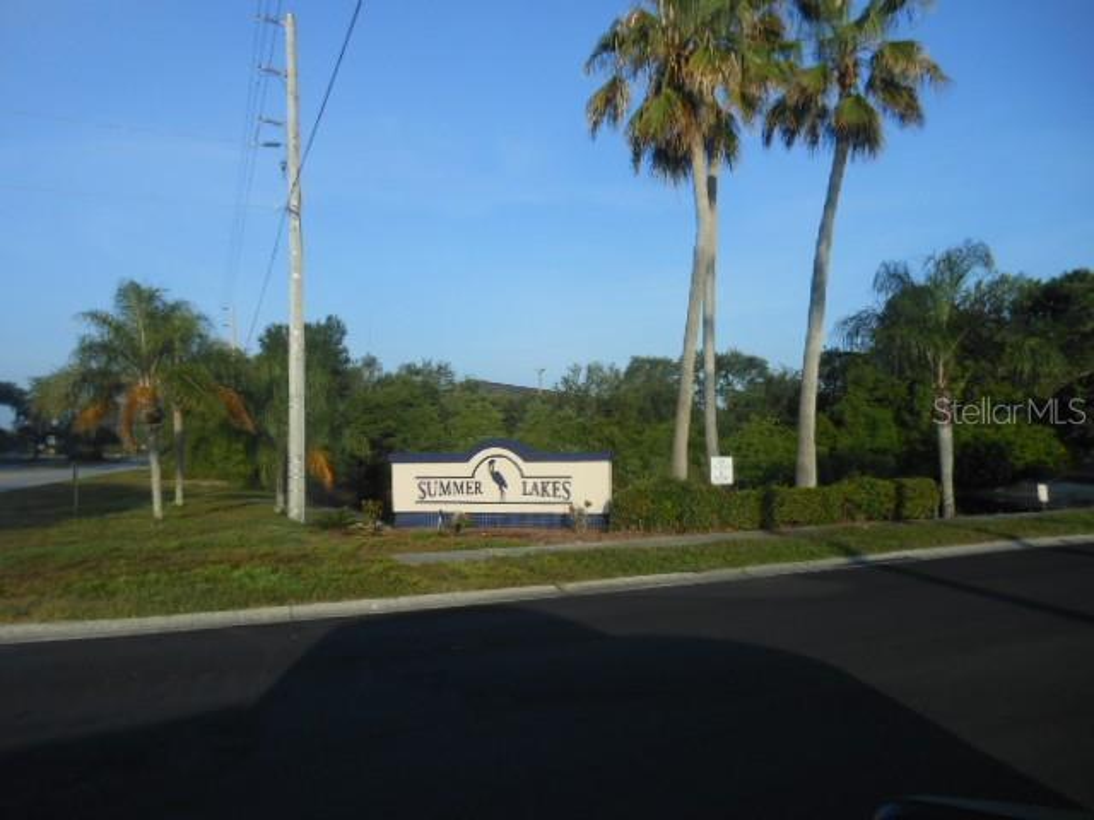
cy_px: 410
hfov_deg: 69.4
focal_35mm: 25
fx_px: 790
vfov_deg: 54.9
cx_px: 547
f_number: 3.2
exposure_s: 1/1000
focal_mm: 4.5
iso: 80
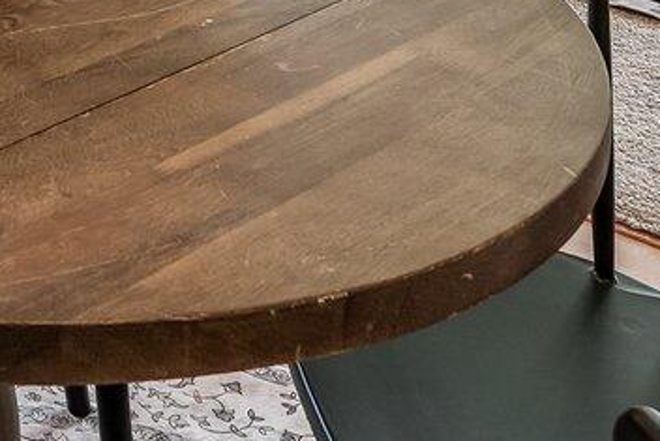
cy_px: -663
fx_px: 1706
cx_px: -304
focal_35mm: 93
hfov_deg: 19.4
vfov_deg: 11.7
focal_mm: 16
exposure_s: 1/10
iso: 320
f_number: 9
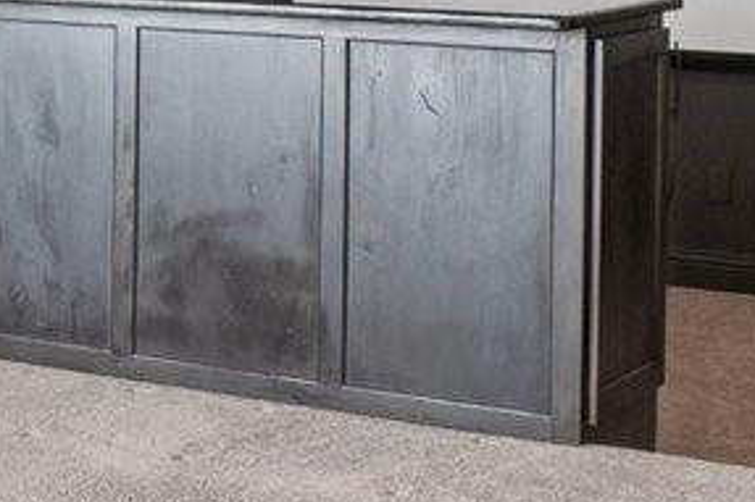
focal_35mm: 107
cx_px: -663
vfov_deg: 12.4
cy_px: -151
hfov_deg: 15.8
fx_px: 2243
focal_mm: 10
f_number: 8
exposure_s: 1/15
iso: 400
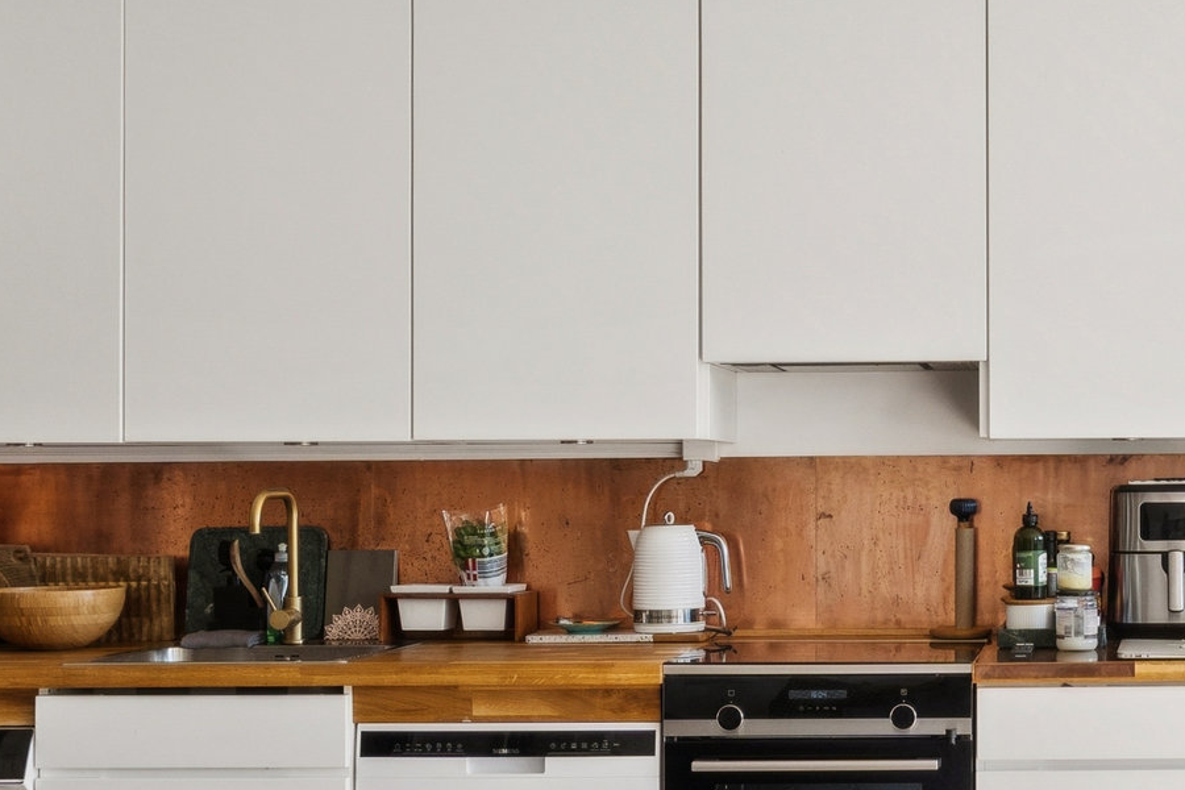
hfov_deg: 30.4
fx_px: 2041
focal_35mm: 62
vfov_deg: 21.8
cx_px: 1147
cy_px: 550
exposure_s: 1/80
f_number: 7.1
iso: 250
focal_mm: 12.4
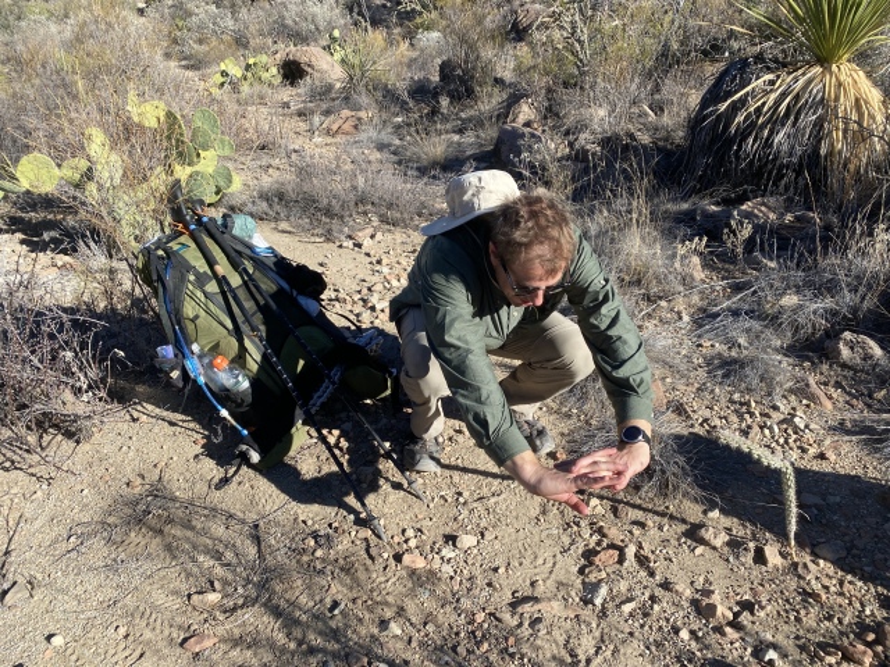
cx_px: 445
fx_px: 668
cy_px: 334
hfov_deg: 67.3
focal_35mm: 26
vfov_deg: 53.1
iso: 32
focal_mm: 4.25
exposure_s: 1/1727
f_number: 1.8
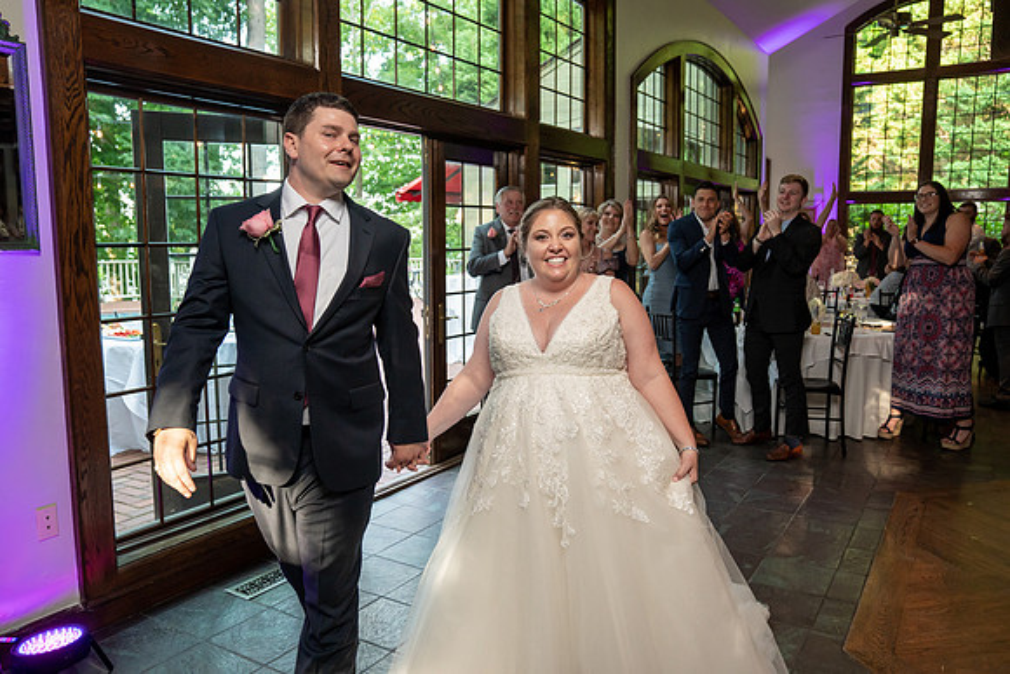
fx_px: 795
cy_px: 337
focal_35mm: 28
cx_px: 502
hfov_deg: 64.9
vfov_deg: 46.0
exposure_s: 1/200
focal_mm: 28
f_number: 4
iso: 2000
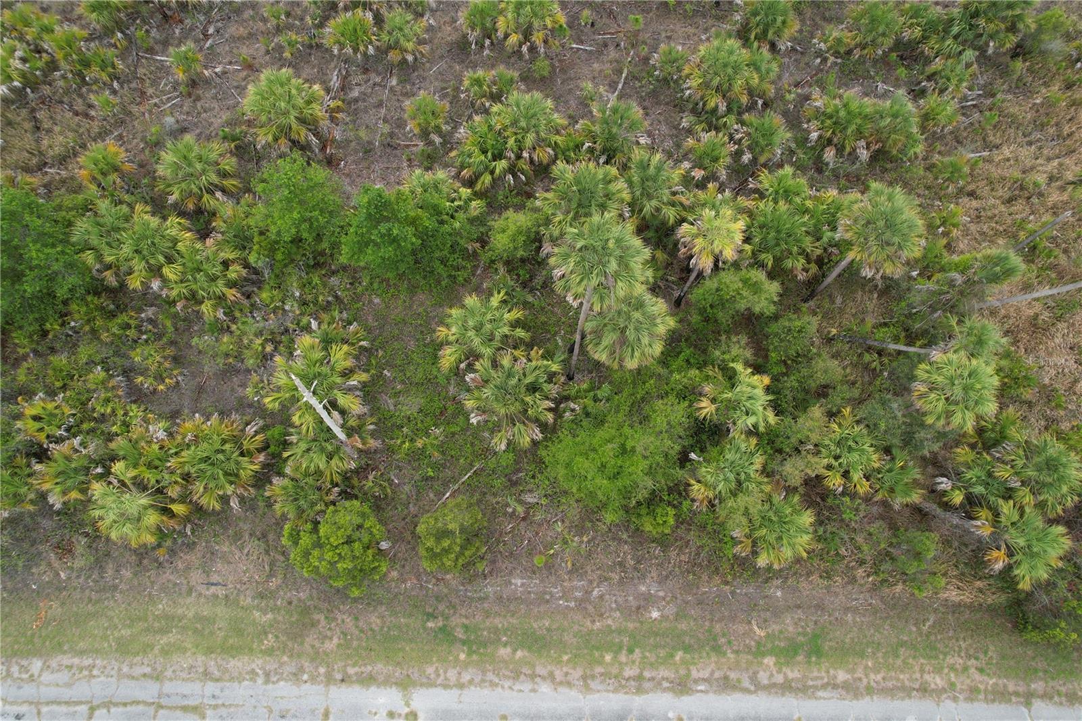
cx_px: 541
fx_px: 661
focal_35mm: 22
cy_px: 360
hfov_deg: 78.6
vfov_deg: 57.2
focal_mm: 8.38
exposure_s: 1/500
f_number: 2.8
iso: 100
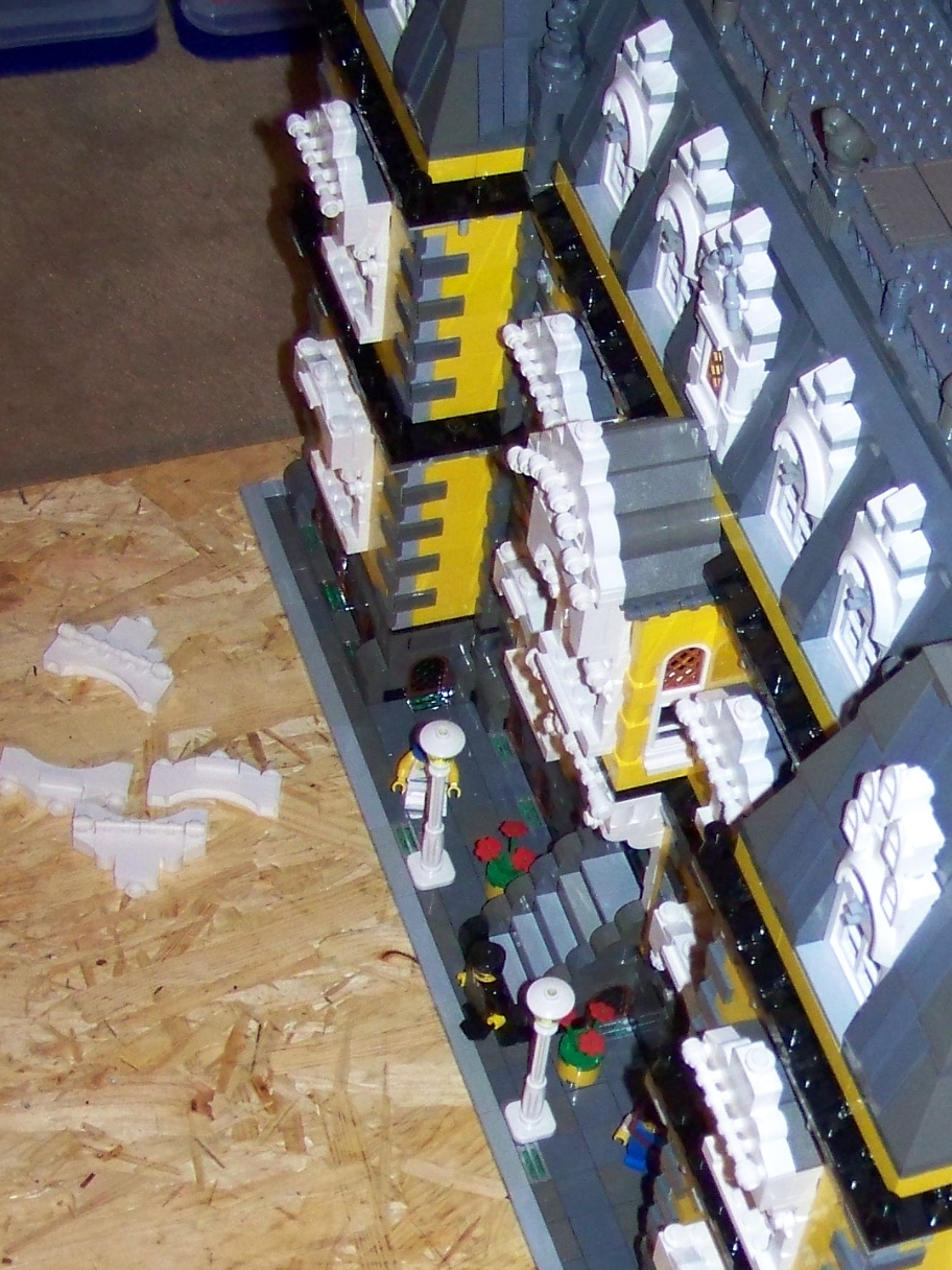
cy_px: 865
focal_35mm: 81
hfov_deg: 17.7
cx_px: 985
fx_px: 2970
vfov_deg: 24.0
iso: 200
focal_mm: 6.3
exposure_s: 1/30
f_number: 2.8
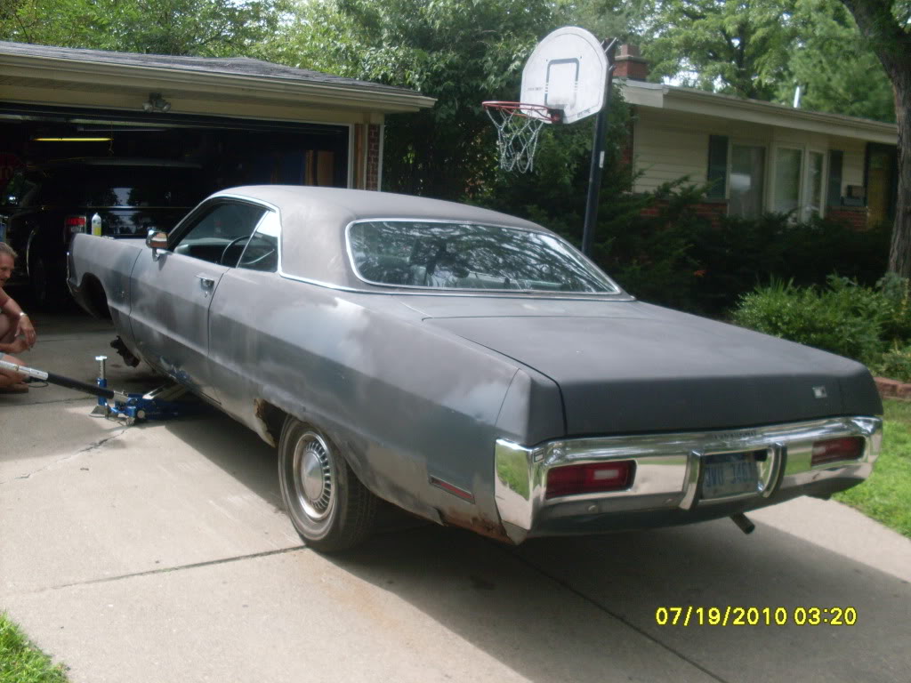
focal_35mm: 38
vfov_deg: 37.7
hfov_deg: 49.0
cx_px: 456
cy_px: 342
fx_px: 1000
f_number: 2.8
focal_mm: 6.3
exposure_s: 1/500
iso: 80
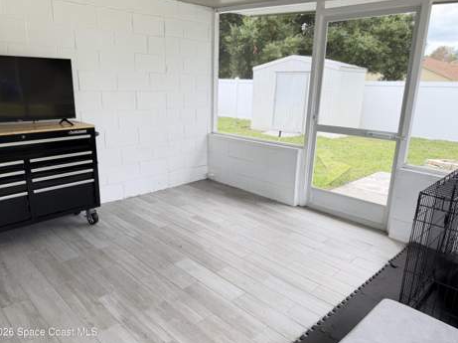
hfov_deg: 69.4
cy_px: 169
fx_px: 331
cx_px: 222
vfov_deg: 54.8
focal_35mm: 25
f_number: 1.78
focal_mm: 6.76
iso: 80
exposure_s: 1/177
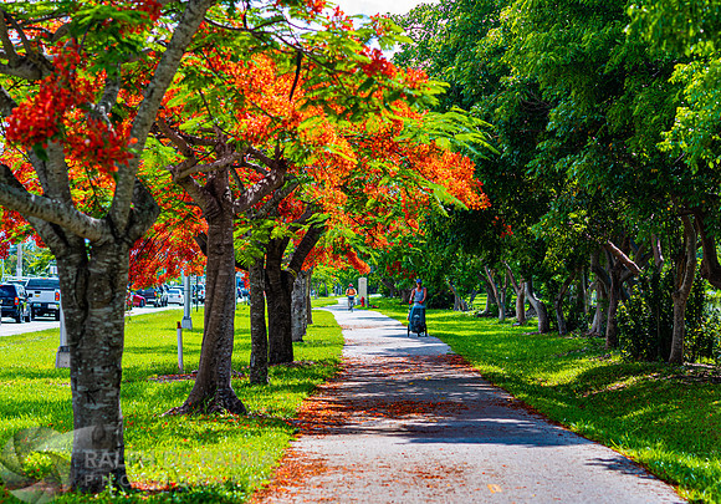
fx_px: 2127
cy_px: 203
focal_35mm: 105
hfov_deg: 19.2
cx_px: 389
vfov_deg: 13.5
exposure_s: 1/320
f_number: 4
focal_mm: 85
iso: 64
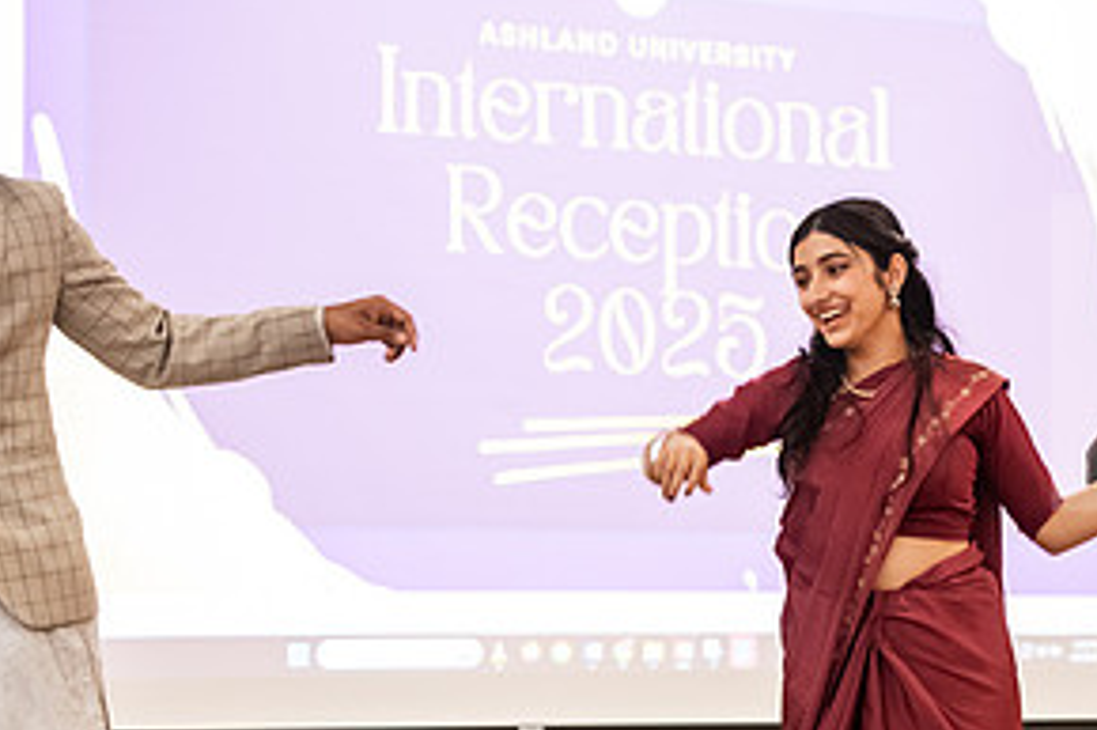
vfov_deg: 8.8
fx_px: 4751
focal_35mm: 156
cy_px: 652
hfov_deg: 13.1
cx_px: 938
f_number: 3.2
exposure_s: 1/200
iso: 4000
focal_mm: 78
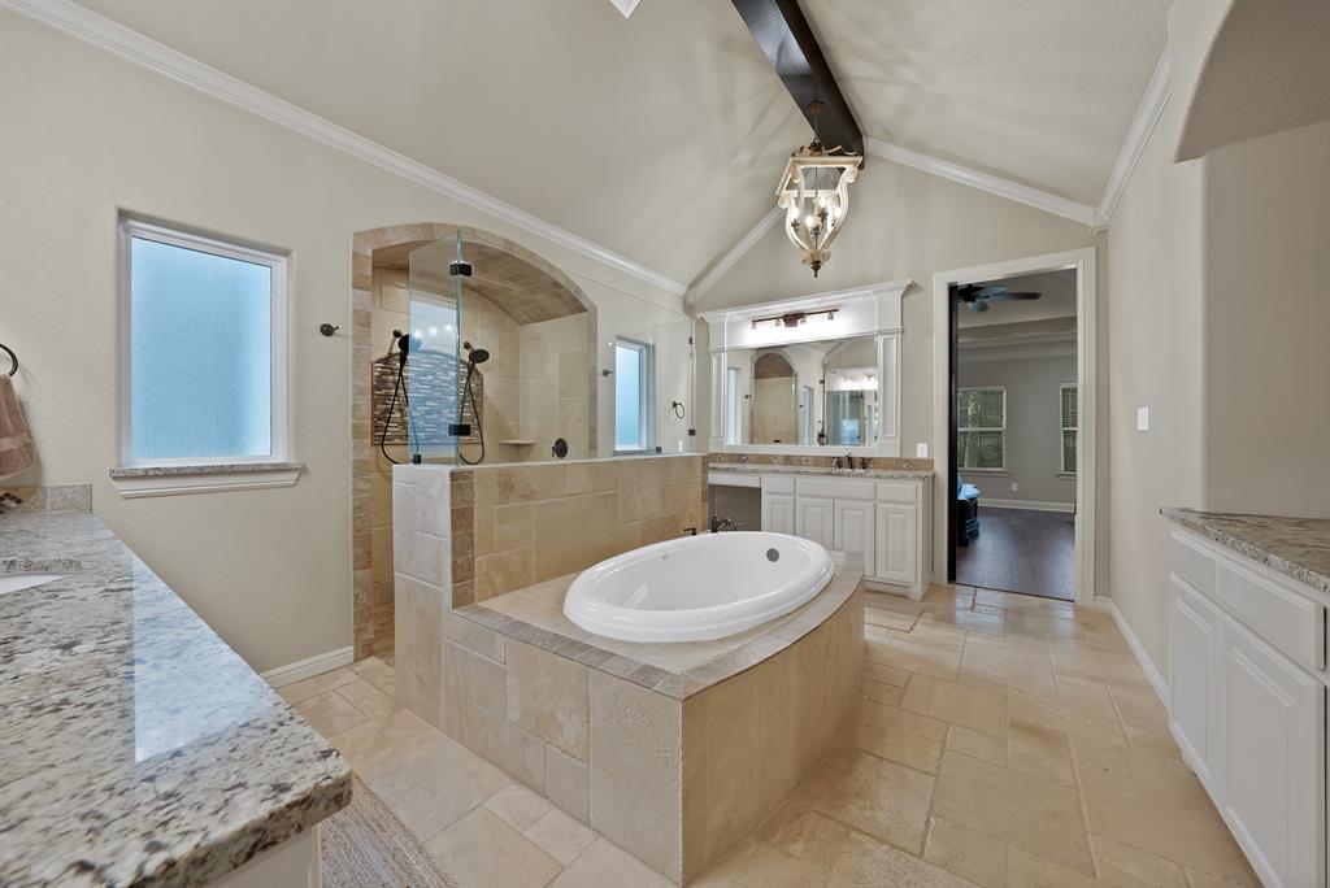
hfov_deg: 112.6
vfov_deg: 90.1
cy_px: 444
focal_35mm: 12
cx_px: 665
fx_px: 444
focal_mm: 12
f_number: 9
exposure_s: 1/2.5
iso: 640
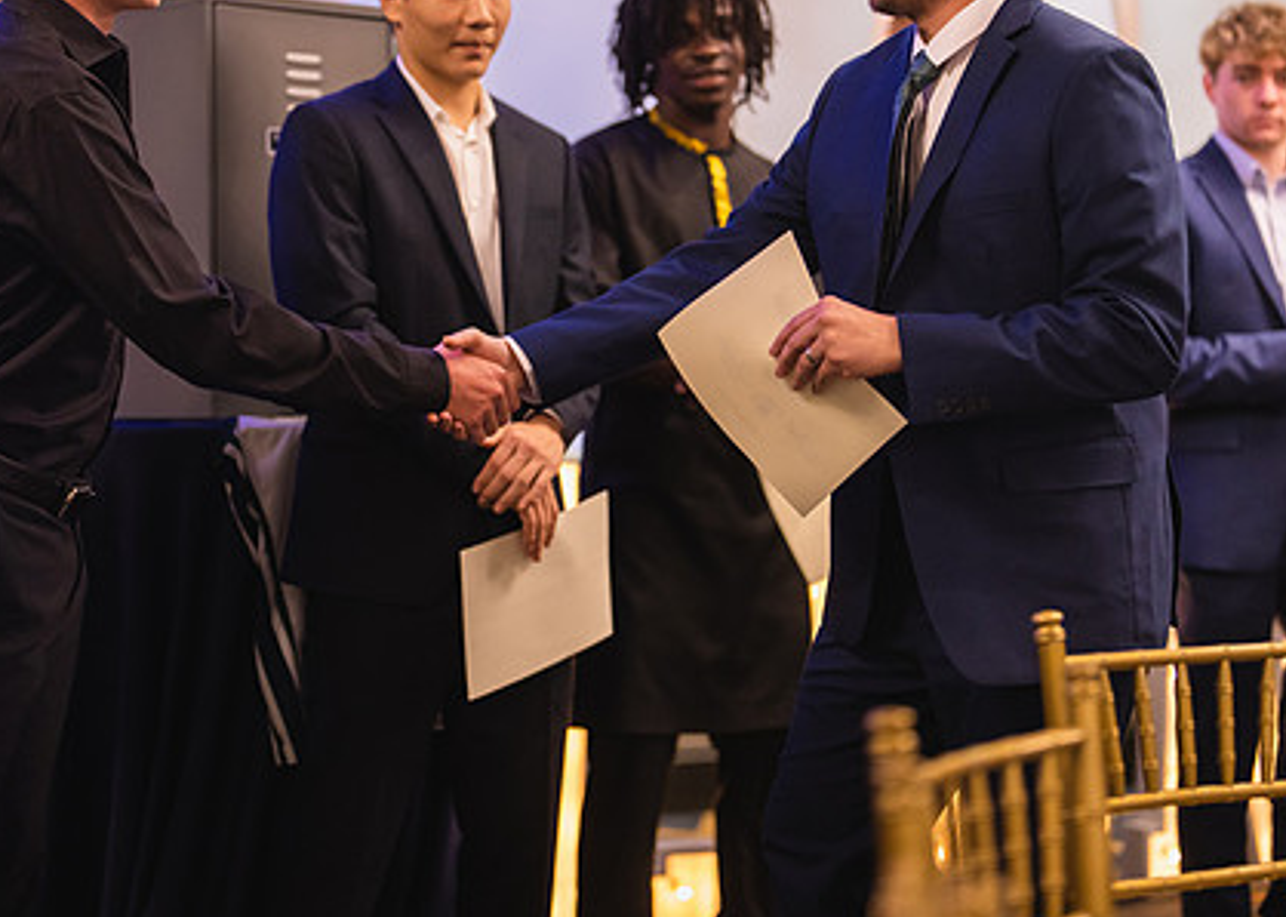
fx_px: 2737
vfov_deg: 19.0
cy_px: 332
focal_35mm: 75
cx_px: 603
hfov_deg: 26.4
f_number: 1.2
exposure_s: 1/400
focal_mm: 50
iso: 1250
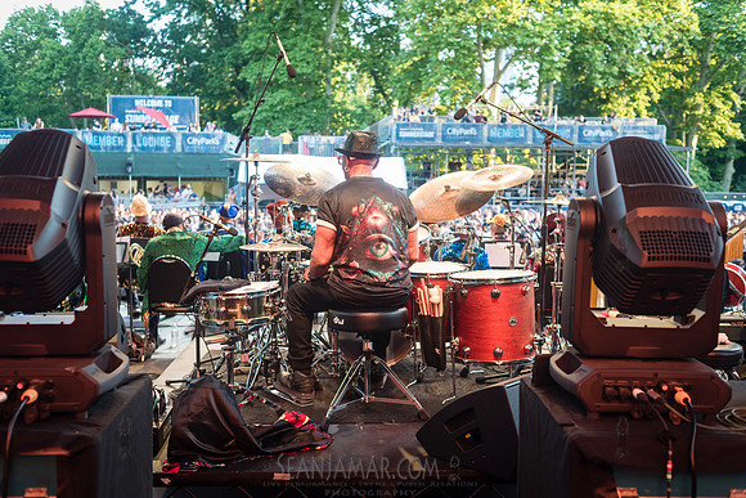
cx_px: 373
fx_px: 725
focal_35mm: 35
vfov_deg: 37.9
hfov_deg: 54.4
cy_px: 249
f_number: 3.5
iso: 1000
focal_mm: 35
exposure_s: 1/250
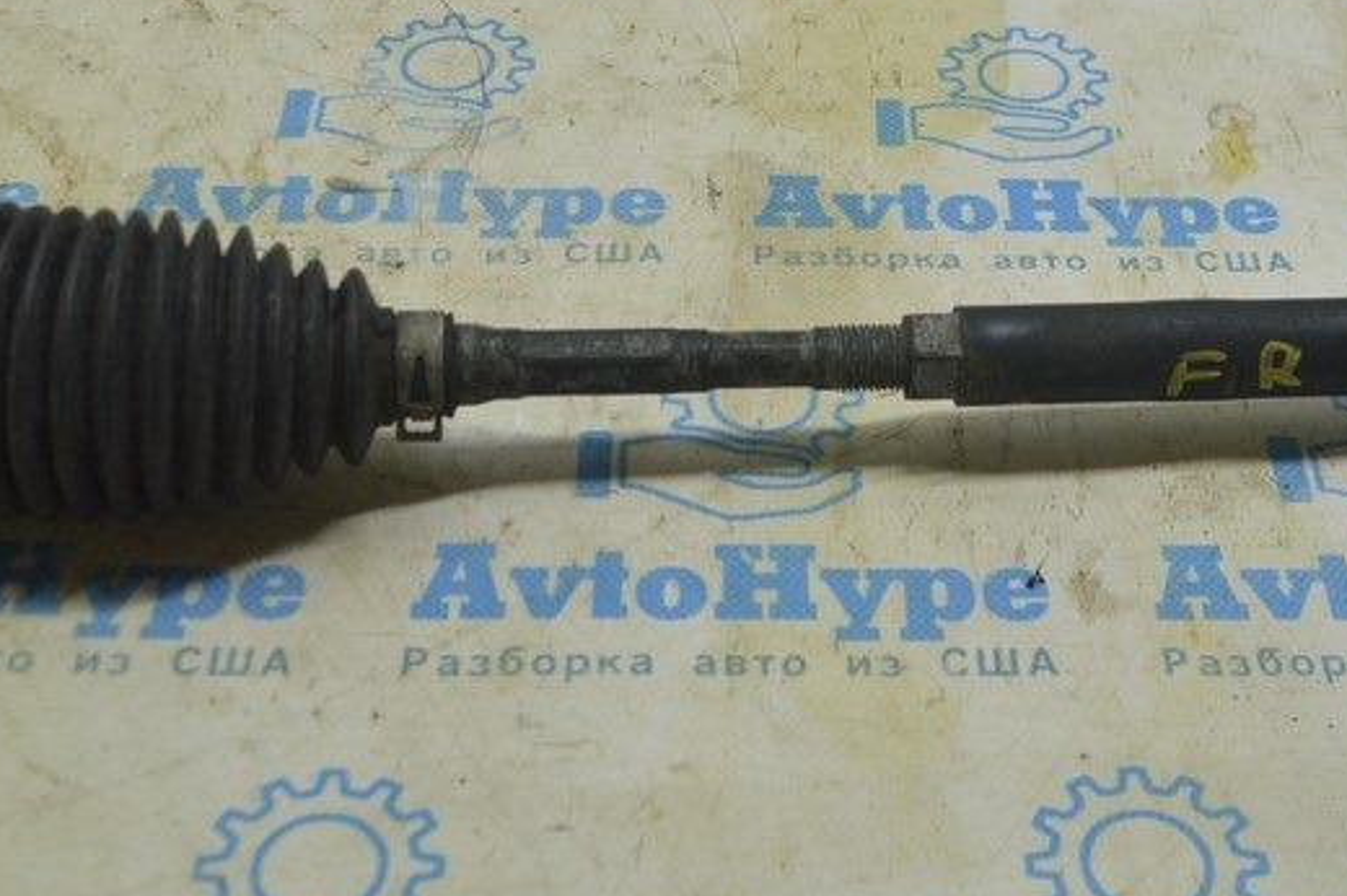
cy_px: 227
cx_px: 803
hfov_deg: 30.9
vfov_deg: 20.7
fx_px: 2430
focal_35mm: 65
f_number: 5.6
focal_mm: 22
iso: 400
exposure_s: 1/40
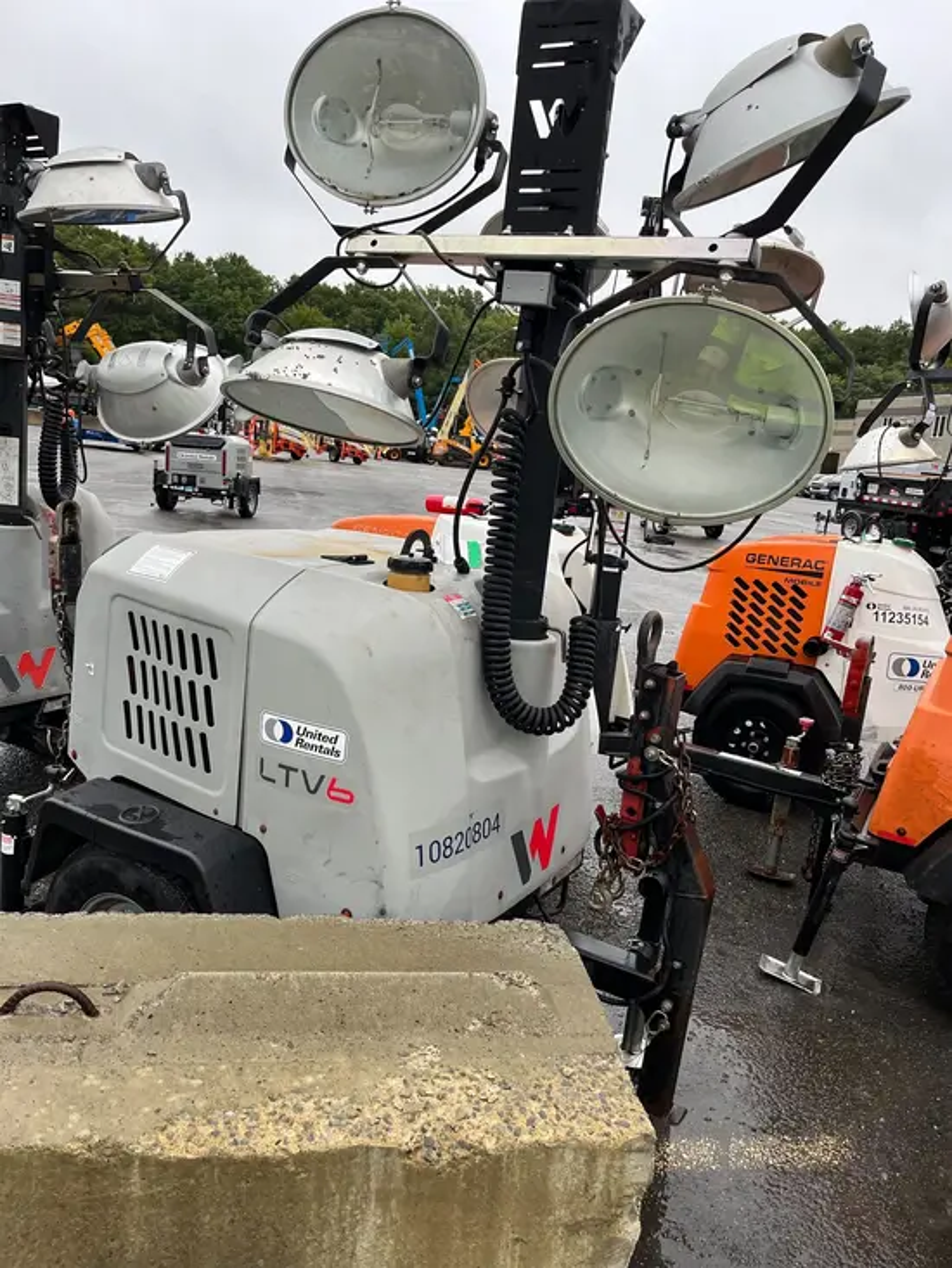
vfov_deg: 67.3
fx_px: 953
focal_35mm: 26
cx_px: 476
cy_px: 634
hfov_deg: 53.1
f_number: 1.6
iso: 125
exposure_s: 1/121
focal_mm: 5.1
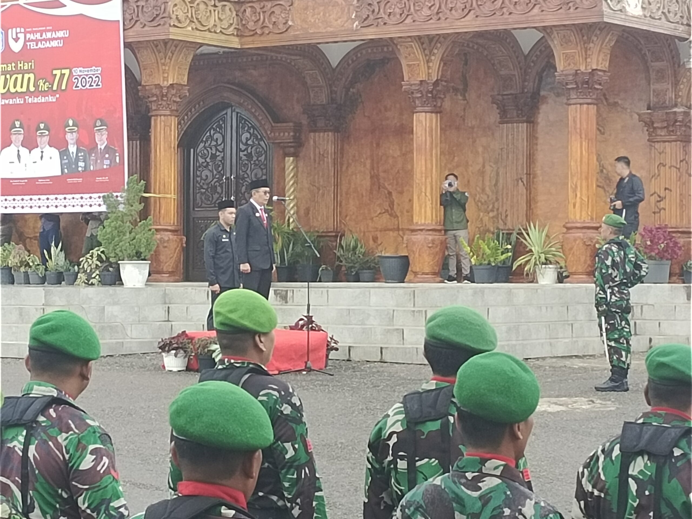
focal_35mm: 108
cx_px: 346
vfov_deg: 13.7
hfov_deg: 18.2
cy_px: 260
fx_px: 2159
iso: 158
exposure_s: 1/100
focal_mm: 4.74
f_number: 1.79
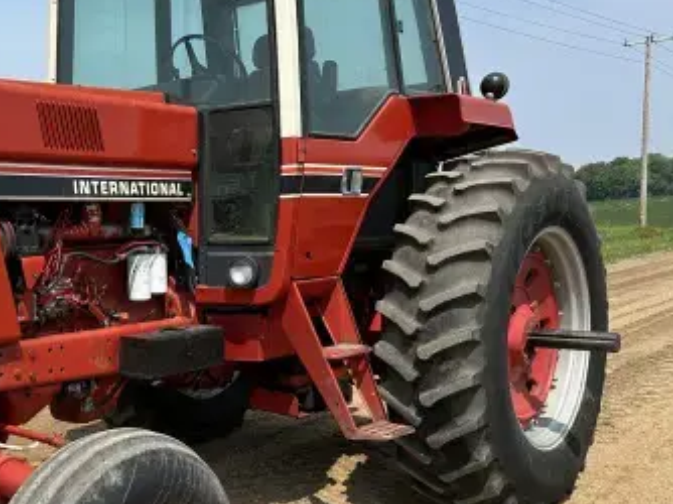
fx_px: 894
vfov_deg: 31.4
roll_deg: +1.3
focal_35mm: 46
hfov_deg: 39.0
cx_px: 97
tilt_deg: -5.7
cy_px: 284
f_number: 1.78
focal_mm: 6.86
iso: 80
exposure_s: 1/4348
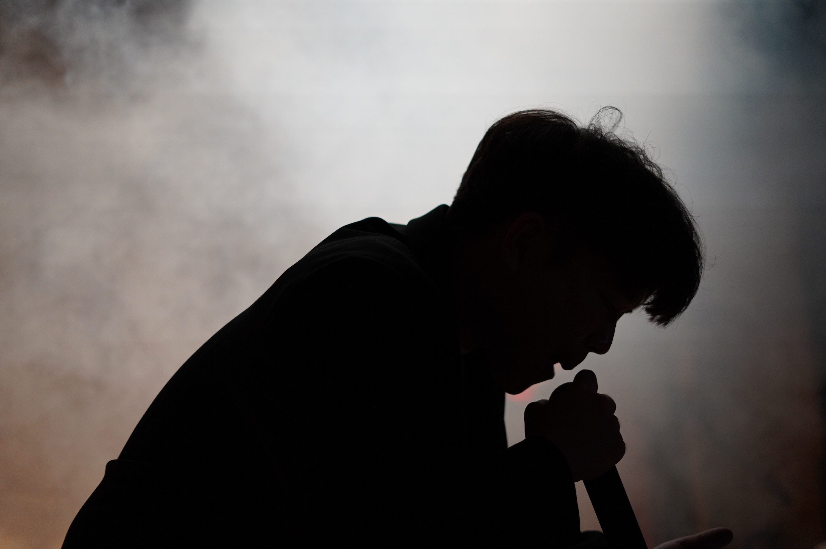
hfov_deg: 39.6
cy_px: 274
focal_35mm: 50
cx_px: 413
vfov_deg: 26.9
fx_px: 1146
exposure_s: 1/160
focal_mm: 50
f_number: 2
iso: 1600
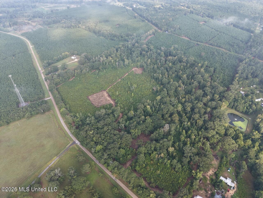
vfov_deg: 56.8
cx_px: 132
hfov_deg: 71.6
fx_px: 182
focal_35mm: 24
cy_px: 99
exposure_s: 1/640
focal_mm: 8.67
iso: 120
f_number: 1.8
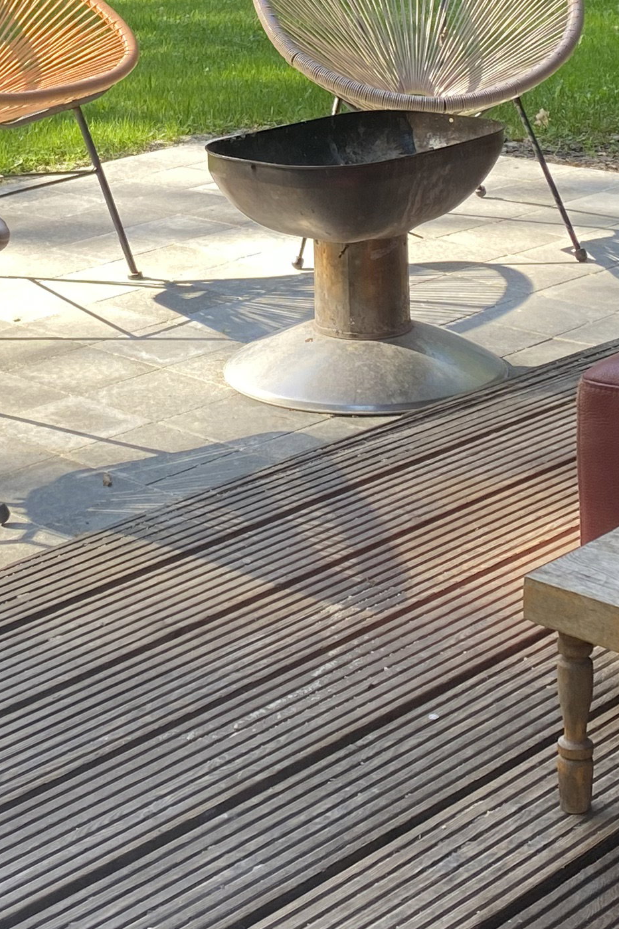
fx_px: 2012
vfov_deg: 24.7
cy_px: -8
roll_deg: +1.2
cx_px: 183
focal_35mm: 78
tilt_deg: -6.7
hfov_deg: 17.4
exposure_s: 1/127
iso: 32
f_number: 1.8
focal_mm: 4.25
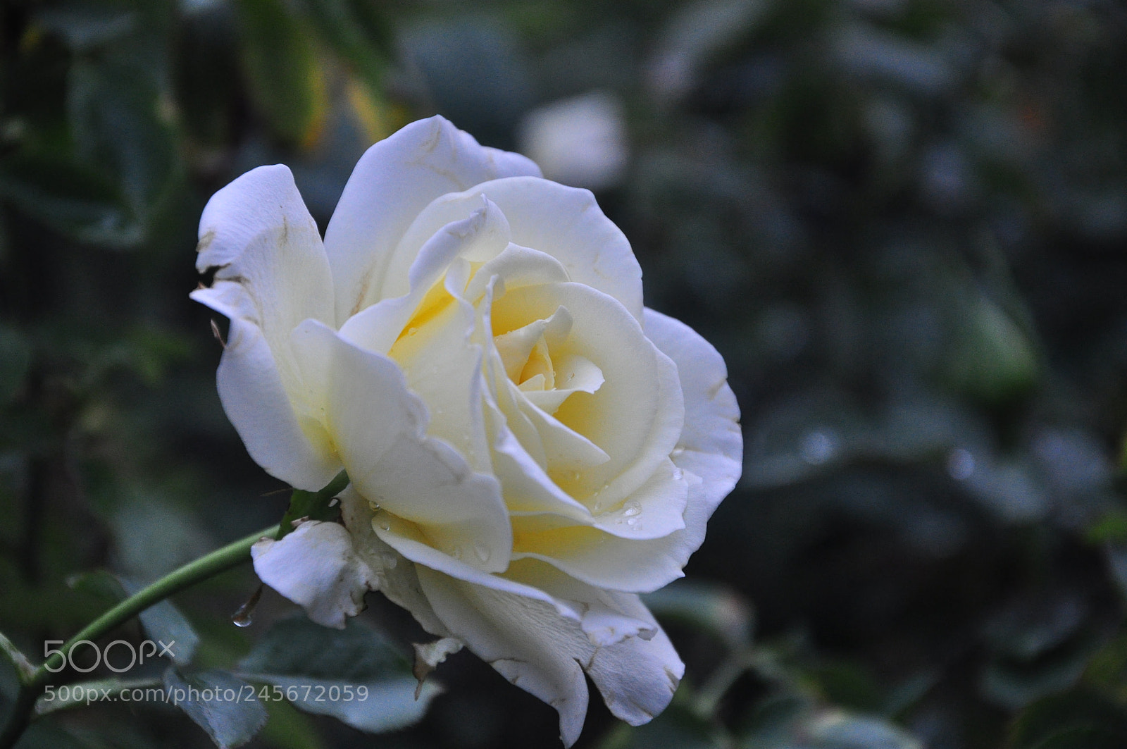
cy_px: 374
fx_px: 4597
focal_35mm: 147
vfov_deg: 9.3
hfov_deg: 14.0
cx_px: 564
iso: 1000
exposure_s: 1/250
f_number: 5.6
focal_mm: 98
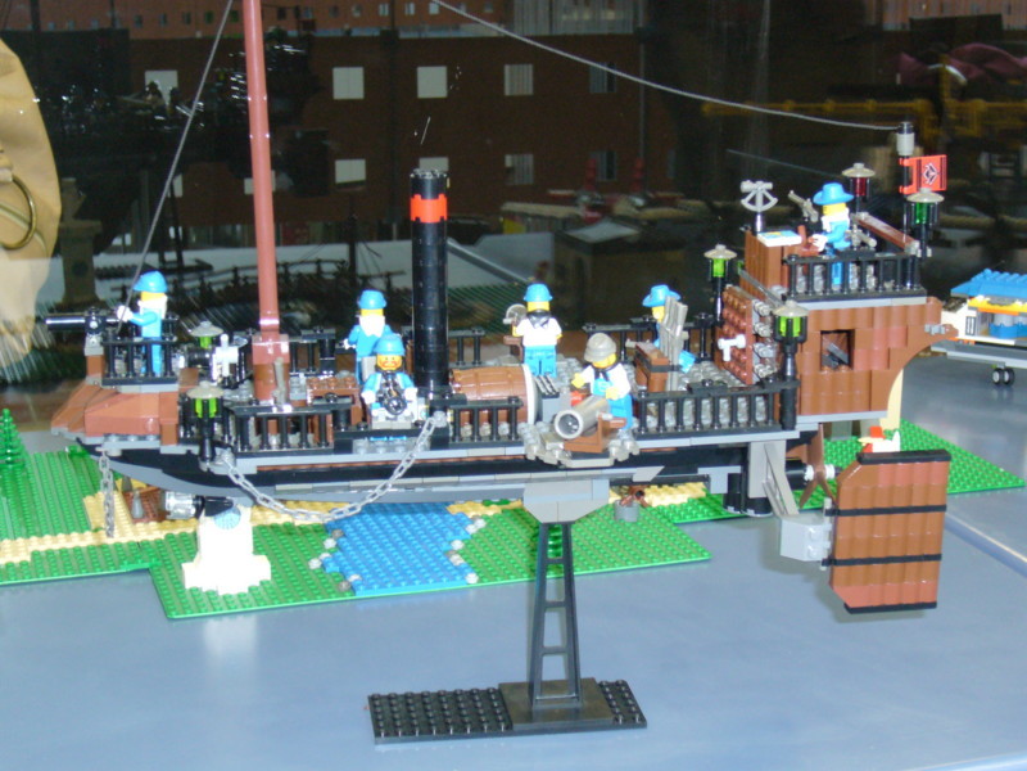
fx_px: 1958
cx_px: 514
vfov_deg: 22.3
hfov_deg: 29.4
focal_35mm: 66
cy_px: 386
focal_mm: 10.9
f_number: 3.9
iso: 200
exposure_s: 1/8
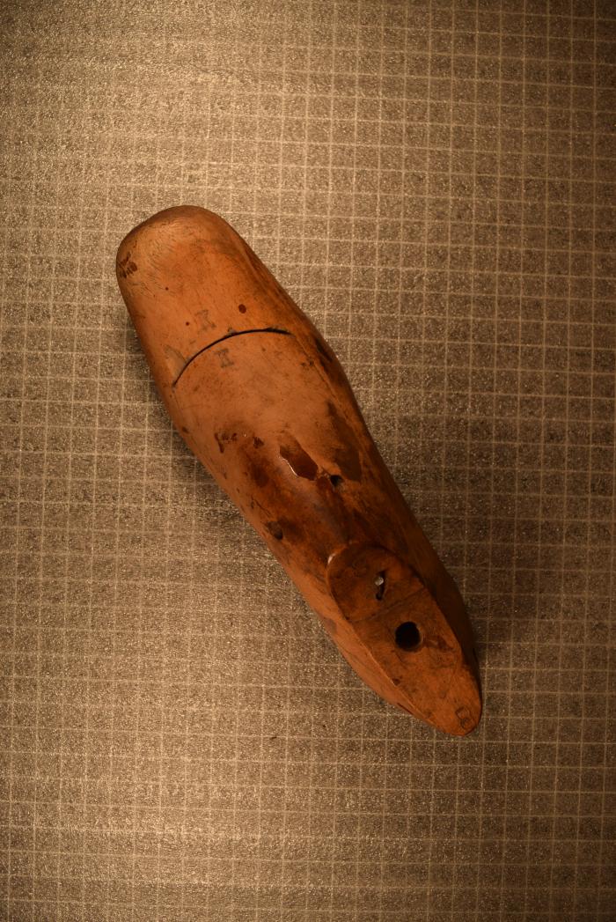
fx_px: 884
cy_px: 461
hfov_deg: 38.4
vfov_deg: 55.1
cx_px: 308
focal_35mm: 34
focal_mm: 23
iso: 200
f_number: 6.3
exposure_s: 1/200
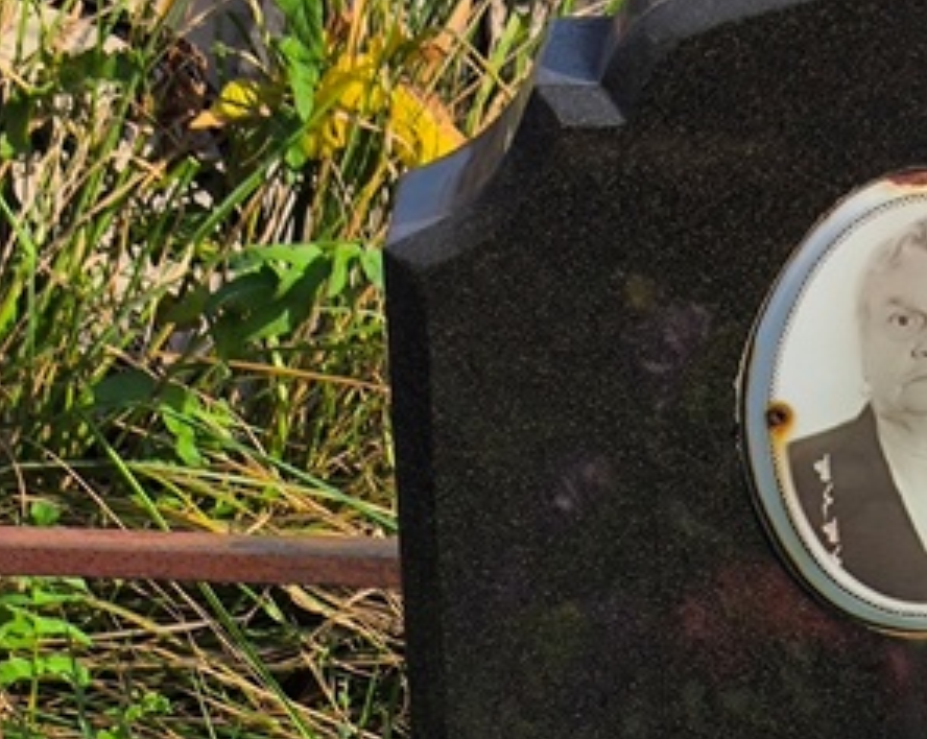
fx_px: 3617
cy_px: 808
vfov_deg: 11.5
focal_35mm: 132
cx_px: 534
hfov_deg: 14.6
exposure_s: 1/1622
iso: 50
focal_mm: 4.71
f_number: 1.7
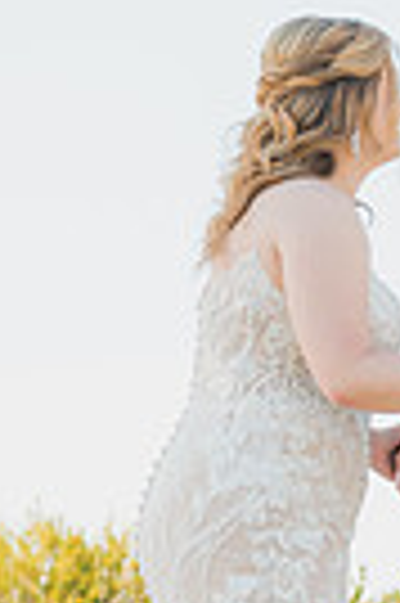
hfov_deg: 8.1
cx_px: 274
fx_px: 2807
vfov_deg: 12.2
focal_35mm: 168
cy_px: 418
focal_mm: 50
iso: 125
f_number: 1.8
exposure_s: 1/2000
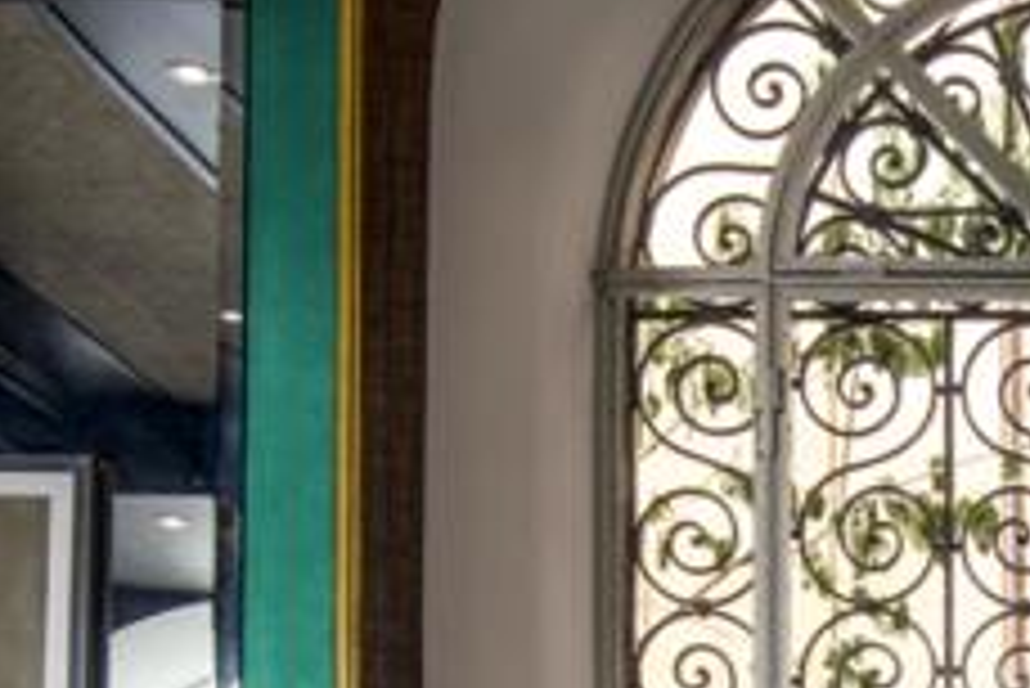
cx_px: 1070
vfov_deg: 14.1
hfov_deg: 21.4
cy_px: 1025
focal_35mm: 91
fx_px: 2605
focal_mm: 29
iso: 500
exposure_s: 1/10
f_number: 14
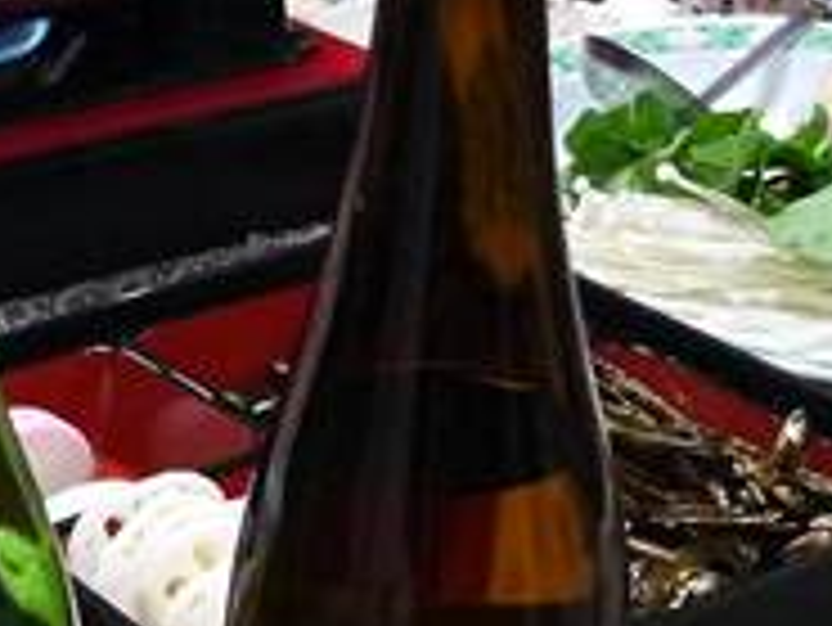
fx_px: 2333
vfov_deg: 15.1
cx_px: 193
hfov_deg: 20.0
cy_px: 536
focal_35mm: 97
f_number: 4
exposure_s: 1/50
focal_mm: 9
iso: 1600
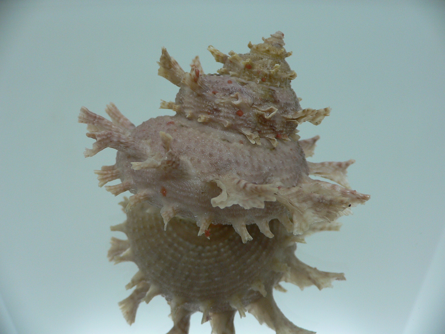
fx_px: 450
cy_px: 167
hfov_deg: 52.6
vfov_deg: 40.7
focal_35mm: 35
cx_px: 222
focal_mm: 4.6
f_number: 2.8
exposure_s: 1/60
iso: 100
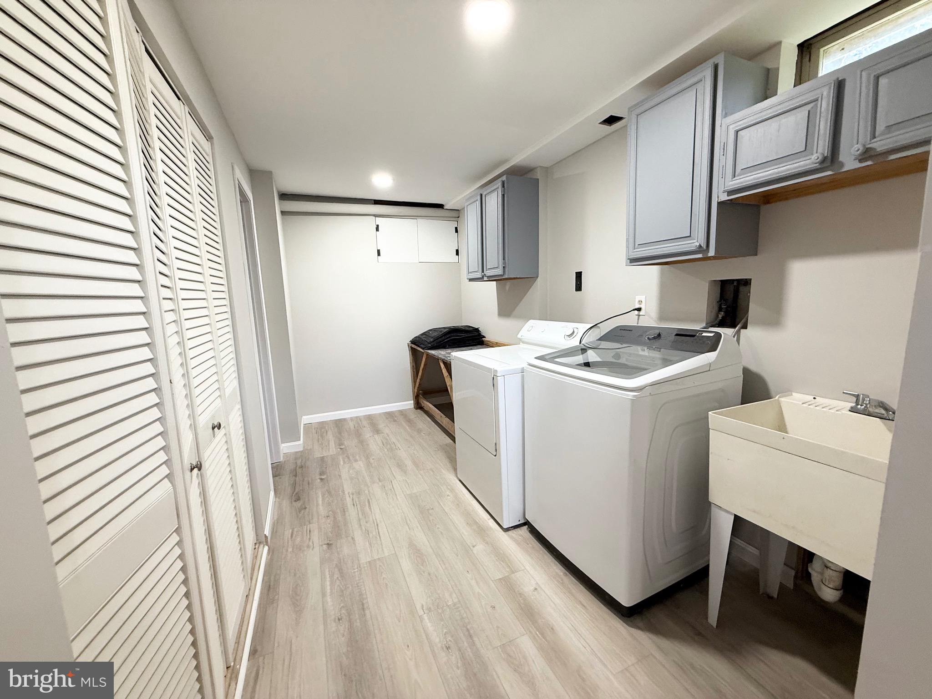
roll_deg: +1.7
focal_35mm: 14
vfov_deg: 85.7
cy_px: 350
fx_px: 377
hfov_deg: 102.1
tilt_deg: -8.0
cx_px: 466
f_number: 2.2
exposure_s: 1/60
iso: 200
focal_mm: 2.22
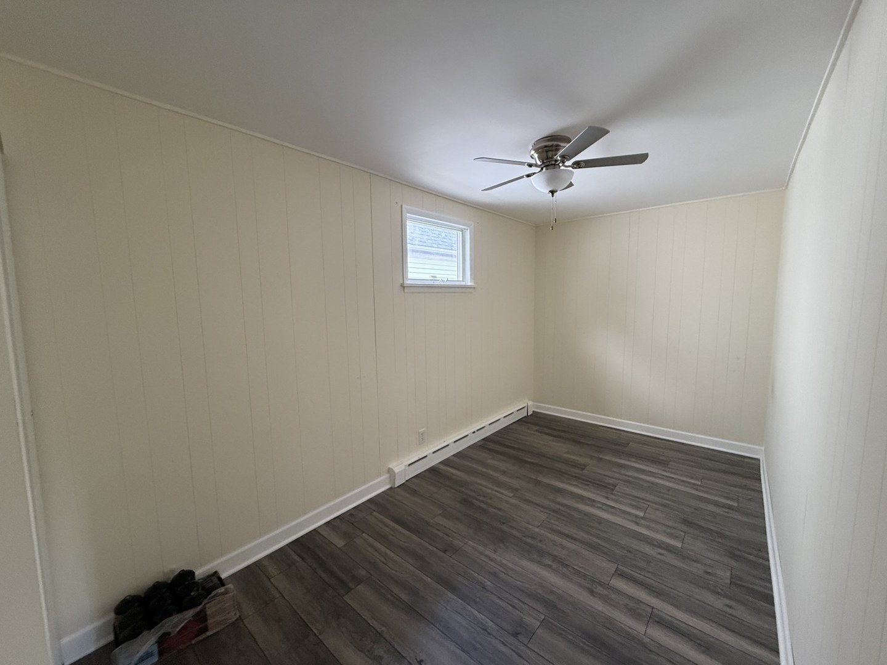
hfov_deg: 102.1
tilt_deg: -5.6
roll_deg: +0.8
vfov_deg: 85.7
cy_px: 332
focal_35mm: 14
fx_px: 359
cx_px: 444
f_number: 2.2
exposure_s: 1/60
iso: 320
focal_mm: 2.22
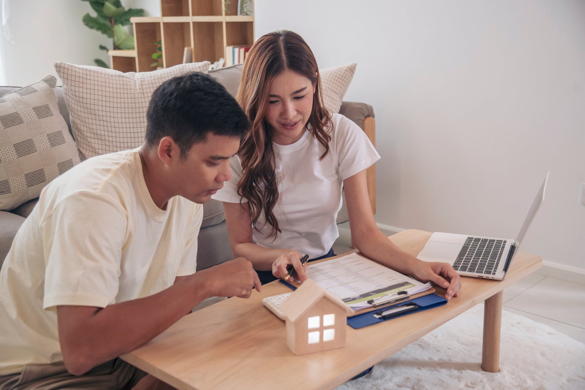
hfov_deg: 44.5
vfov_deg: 30.5
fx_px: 715
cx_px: 292
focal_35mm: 44
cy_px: 195
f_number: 4
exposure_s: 1/200
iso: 400
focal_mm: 44
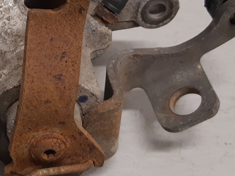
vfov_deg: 21.5
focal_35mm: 68
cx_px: 27
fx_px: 462
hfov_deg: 27.6
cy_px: 55
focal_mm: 3.93
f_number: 1.7
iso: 125
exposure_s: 1/50
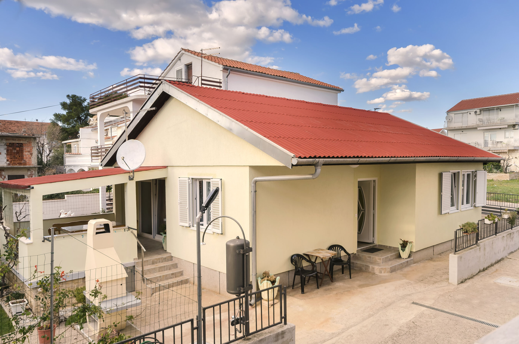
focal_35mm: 27
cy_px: 172
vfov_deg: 47.7
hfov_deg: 67.5
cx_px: 260
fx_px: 388
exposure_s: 1/200
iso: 100
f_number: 8
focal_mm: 18
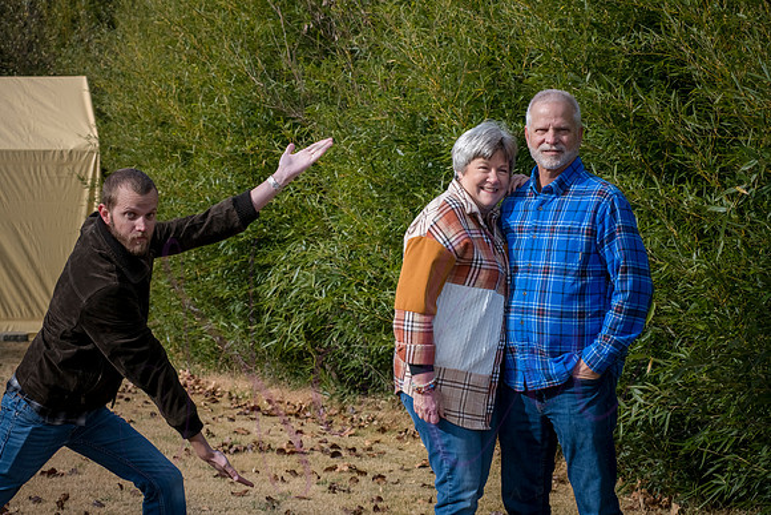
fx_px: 1714
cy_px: 258
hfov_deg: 25.4
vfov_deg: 17.1
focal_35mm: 80
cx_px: 386
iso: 400
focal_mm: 80
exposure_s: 1/1000
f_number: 9
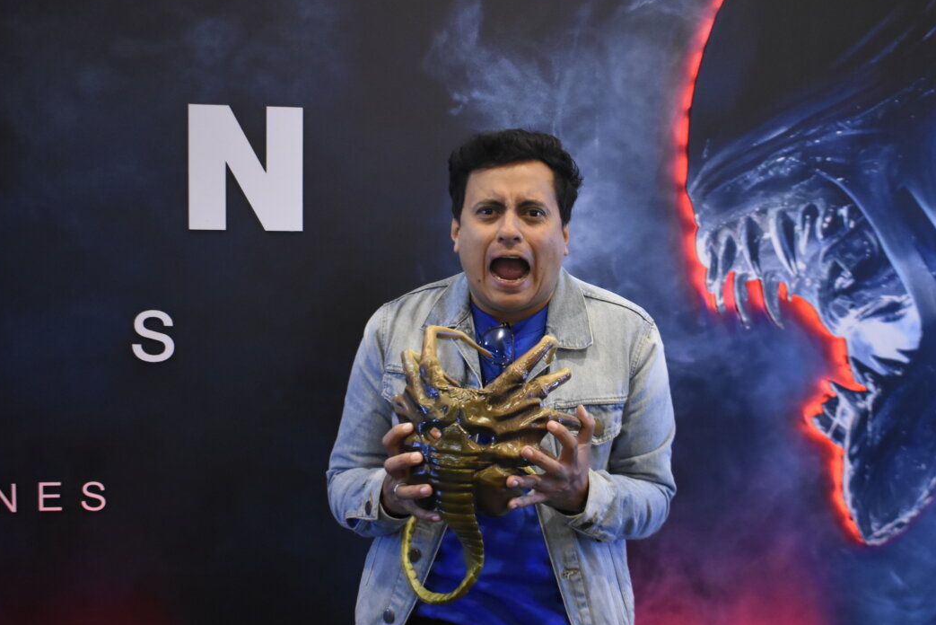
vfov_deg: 28.9
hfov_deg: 42.2
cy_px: 318
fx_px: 1211
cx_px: 528
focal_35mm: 47
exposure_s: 1/125
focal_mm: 27
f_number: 5.6
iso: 3200
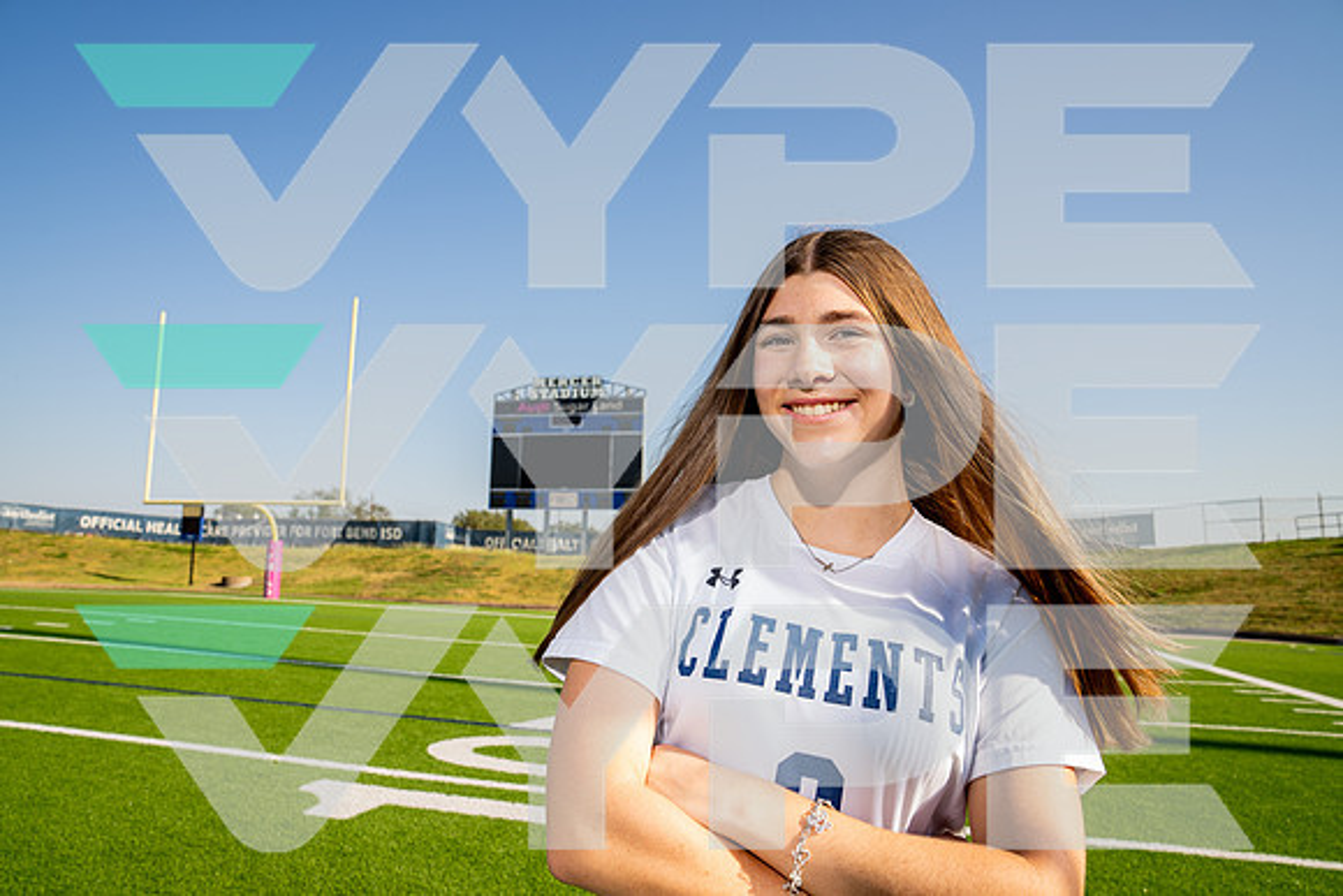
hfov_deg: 73.7
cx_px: 672
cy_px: 448
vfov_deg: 53.2
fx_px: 896
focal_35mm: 24
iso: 50
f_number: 7.1
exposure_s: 1/125
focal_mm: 24
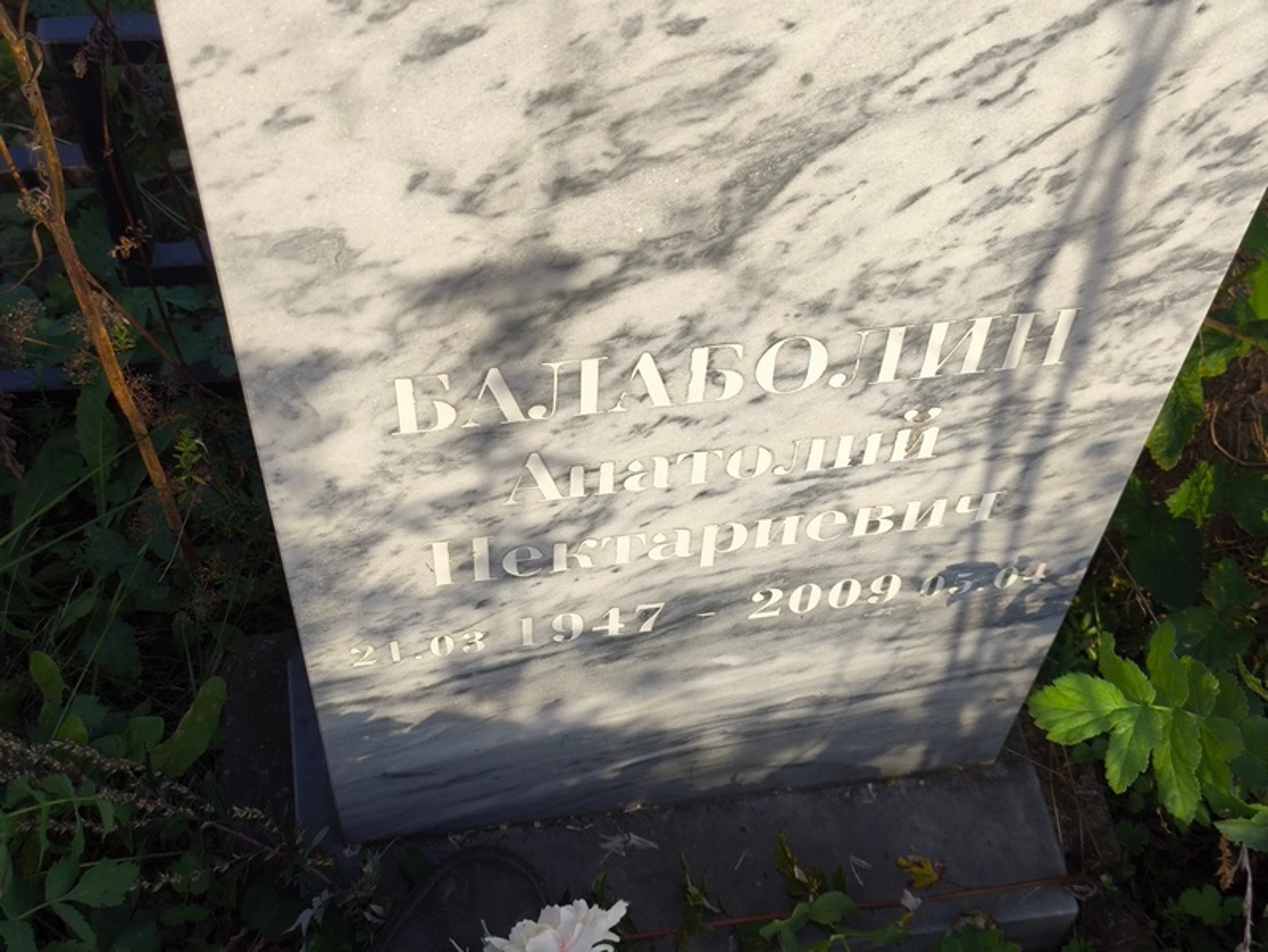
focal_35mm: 50
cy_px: 476
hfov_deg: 38.2
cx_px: 634
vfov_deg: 29.1
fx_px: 1832
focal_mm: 4.71
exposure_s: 1/532
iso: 50
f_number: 1.7
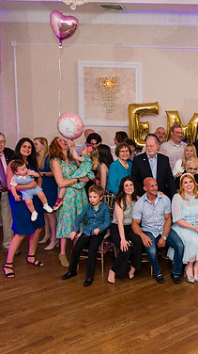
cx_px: 201
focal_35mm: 42
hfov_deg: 26.7
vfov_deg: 48.4
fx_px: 393
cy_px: 175
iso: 1250
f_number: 5
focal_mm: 26
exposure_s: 1/200
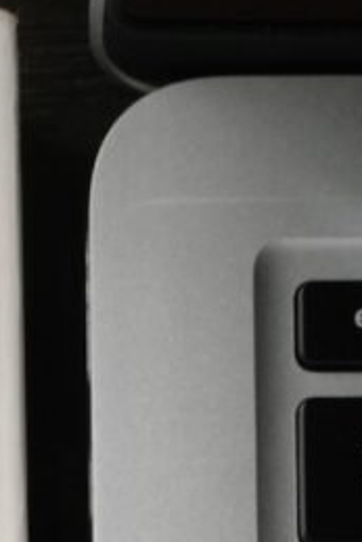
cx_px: -266
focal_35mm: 231
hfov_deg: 5.9
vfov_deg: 8.5
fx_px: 3479
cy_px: 1061
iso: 320
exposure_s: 1/60
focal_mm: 52
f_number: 9
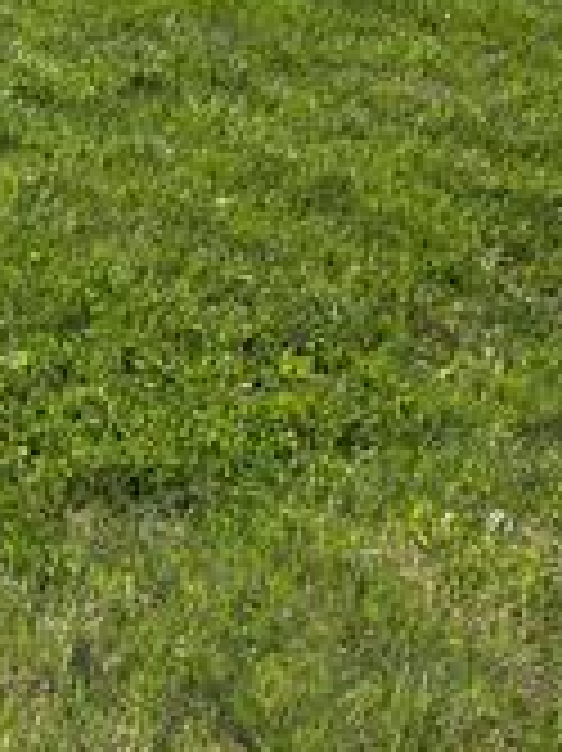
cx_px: -414
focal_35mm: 106
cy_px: -171
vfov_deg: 17.6
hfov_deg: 12.8
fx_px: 2298
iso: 25
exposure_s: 1/2049
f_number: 1.8
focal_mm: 5.4
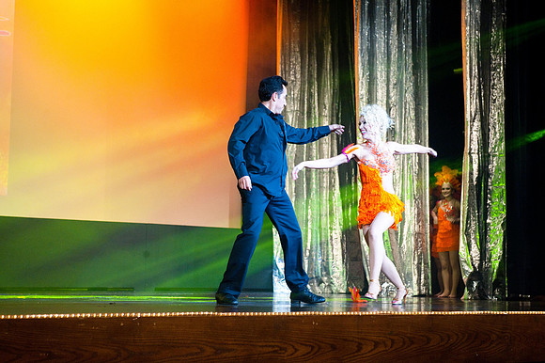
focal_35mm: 70
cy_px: 182
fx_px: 1059
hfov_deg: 28.9
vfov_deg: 19.4
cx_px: 272
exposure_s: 1/200
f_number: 5
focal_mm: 70
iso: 3200
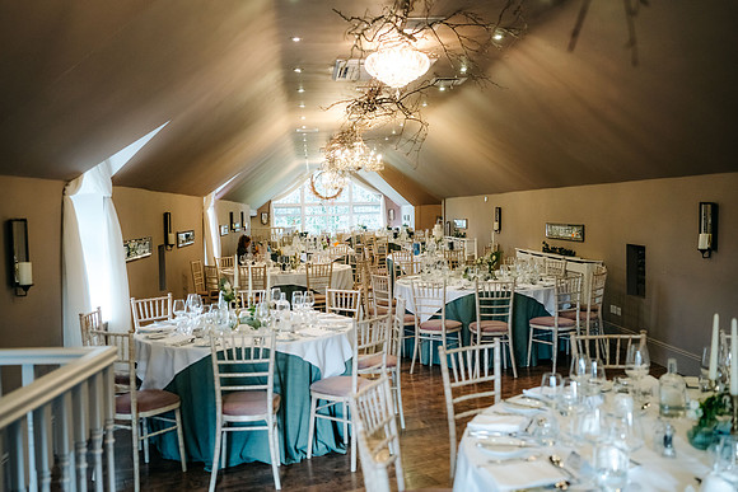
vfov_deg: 37.9
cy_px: 246
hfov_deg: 54.4
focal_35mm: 35
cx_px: 369
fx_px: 718
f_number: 2.5
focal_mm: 35
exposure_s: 1/250
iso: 1600
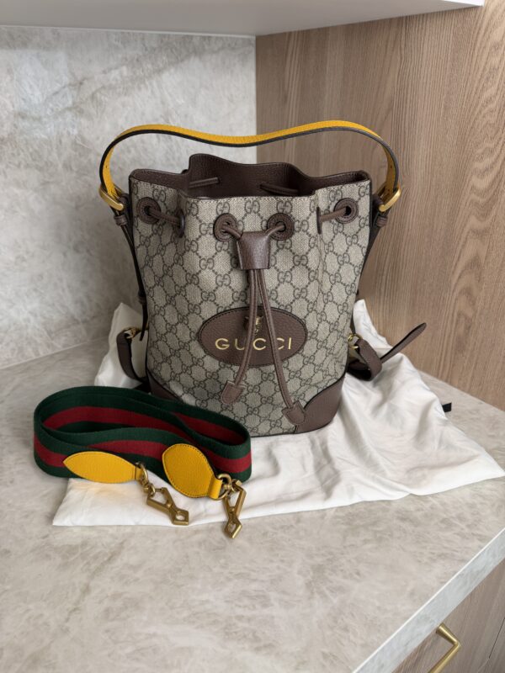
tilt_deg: -27.7
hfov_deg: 56.8
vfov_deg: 71.6
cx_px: 252
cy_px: 336
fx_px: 467
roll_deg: +1.1
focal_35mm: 24
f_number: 1.78
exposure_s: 1/120
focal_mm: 6.76
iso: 64
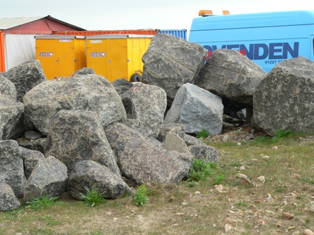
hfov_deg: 21.5
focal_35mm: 91
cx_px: 157
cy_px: 118
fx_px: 825
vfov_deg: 16.2
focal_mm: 15.1
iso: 100
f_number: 4
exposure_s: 1/320
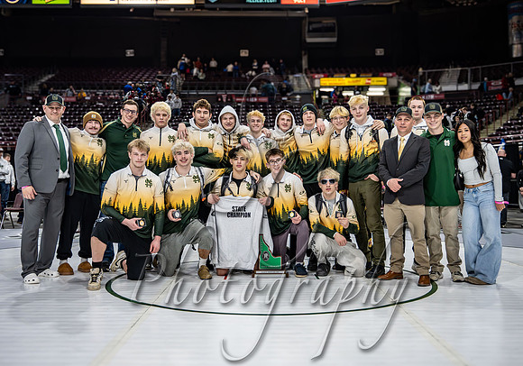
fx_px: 580
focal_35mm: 39
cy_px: 154
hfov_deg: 48.5
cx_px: 267
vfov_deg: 35.0
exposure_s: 1/1250
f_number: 4
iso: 3600
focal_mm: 31.5
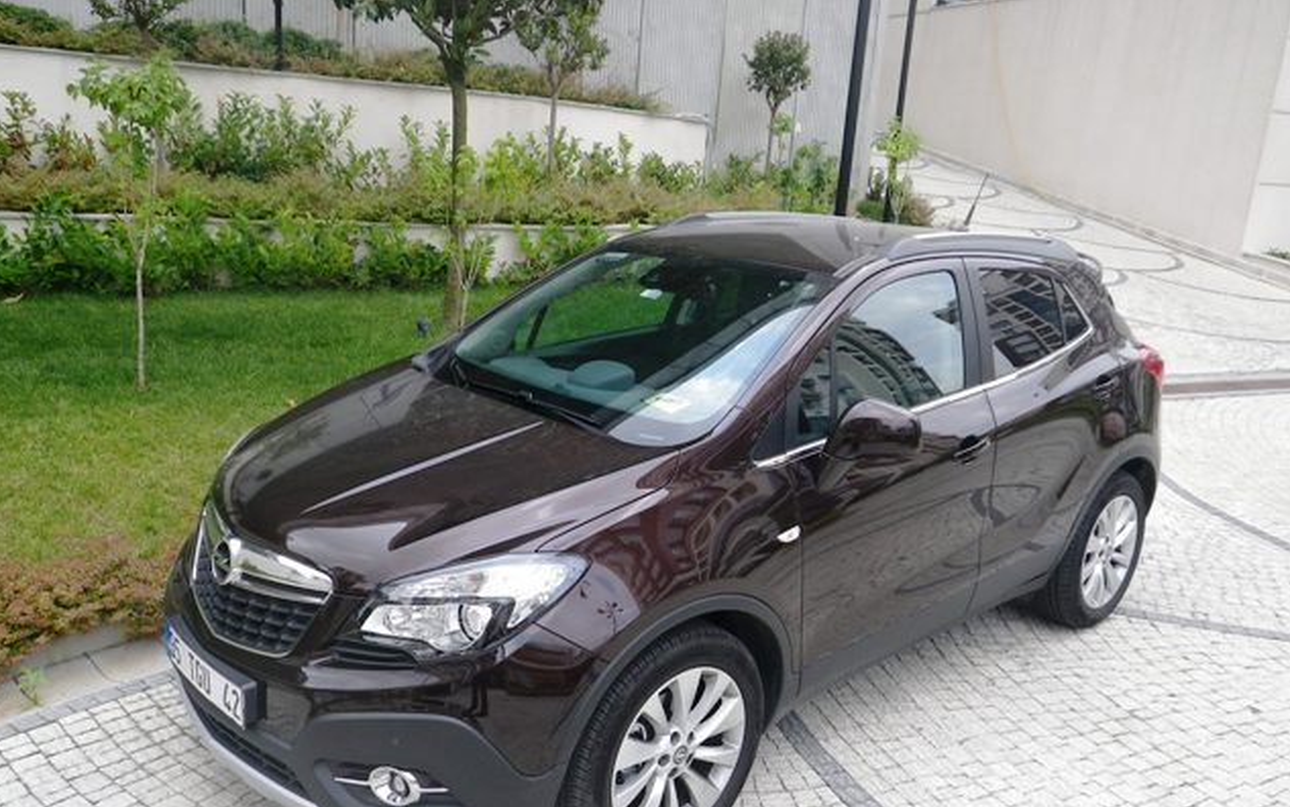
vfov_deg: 41.8
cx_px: 640
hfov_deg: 62.9
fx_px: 1055
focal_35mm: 30
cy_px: 454
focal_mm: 5
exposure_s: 1/125
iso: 80
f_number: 3.5
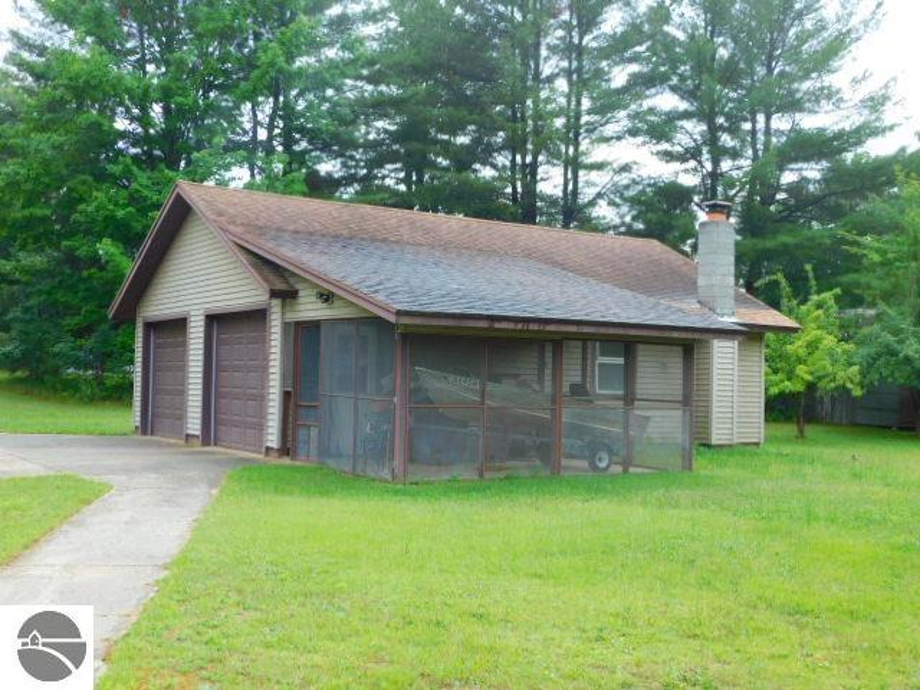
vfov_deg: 36.0
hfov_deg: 46.8
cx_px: 460
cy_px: 345
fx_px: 1063
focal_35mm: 40
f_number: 3.6
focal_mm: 7.1
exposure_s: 1/100
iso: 125
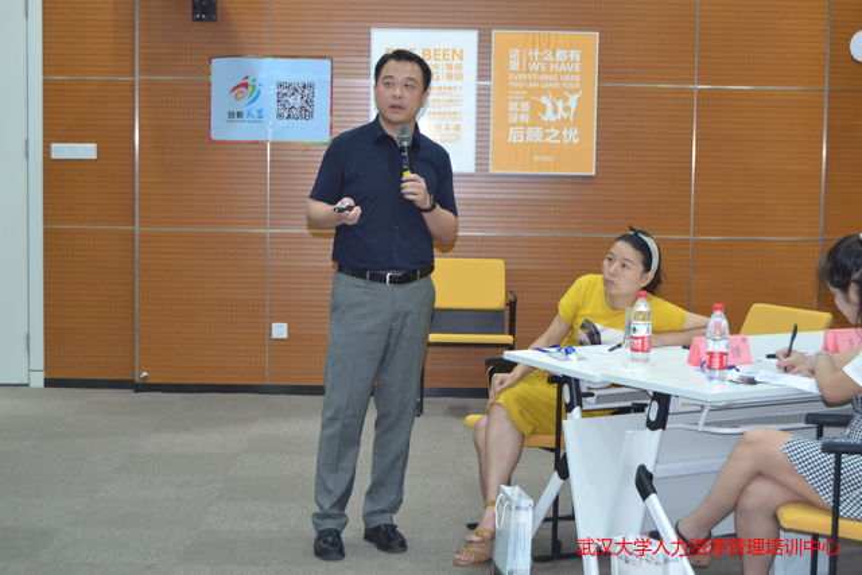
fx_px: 1509
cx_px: 431
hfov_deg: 31.9
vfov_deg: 21.6
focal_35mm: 63
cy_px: 288
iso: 800
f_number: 5
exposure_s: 1/25
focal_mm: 42
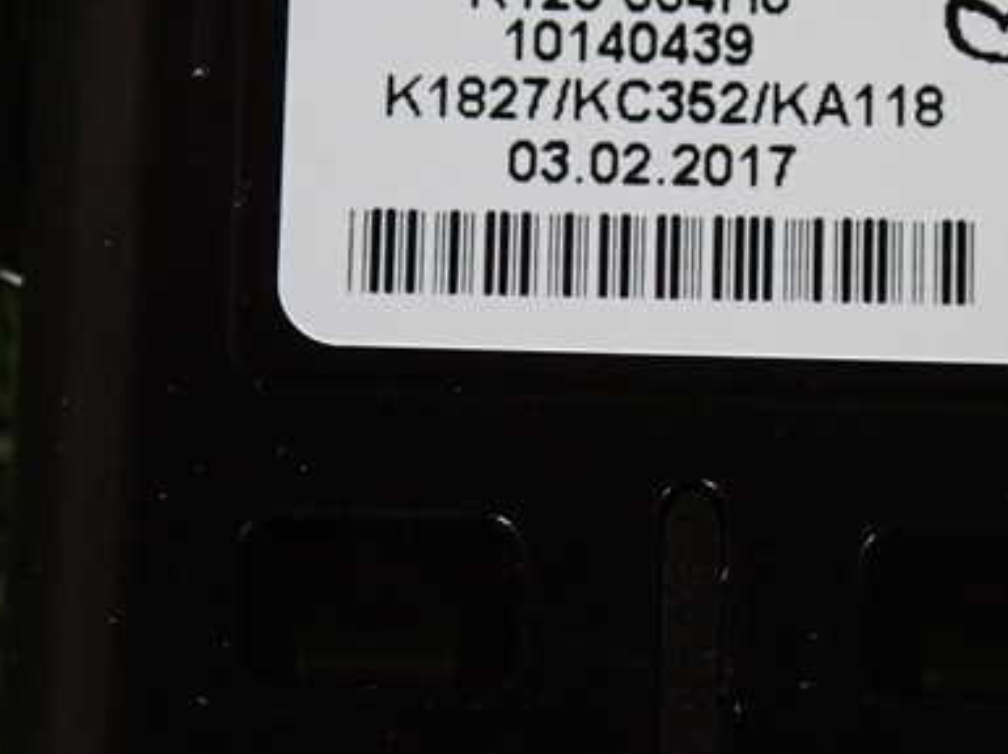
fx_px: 4538
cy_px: 251
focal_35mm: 156
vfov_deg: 9.5
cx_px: 702
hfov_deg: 12.7
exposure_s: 1/80
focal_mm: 18
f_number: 4.9
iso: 800
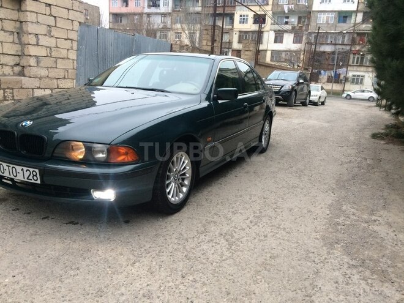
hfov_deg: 61.7
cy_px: 152
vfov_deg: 48.2
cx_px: 202
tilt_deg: -12.6
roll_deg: -2.7
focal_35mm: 29
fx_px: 338
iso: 64
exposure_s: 1/33
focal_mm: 4.15
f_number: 2.2
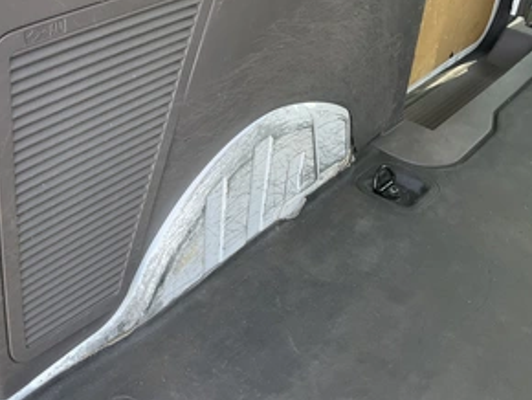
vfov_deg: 35.8
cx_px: 191
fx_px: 615
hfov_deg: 46.2
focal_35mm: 40
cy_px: 147
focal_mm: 3
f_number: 1.8
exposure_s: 1/122
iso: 64
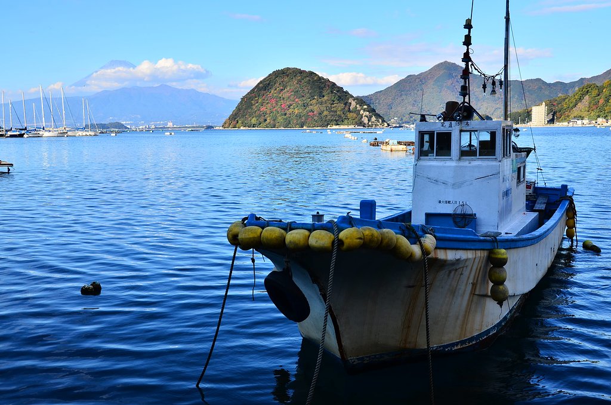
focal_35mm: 42
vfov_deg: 31.7
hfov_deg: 46.5
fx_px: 711
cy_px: 202
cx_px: 306
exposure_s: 1/250
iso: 100
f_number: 8
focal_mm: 28
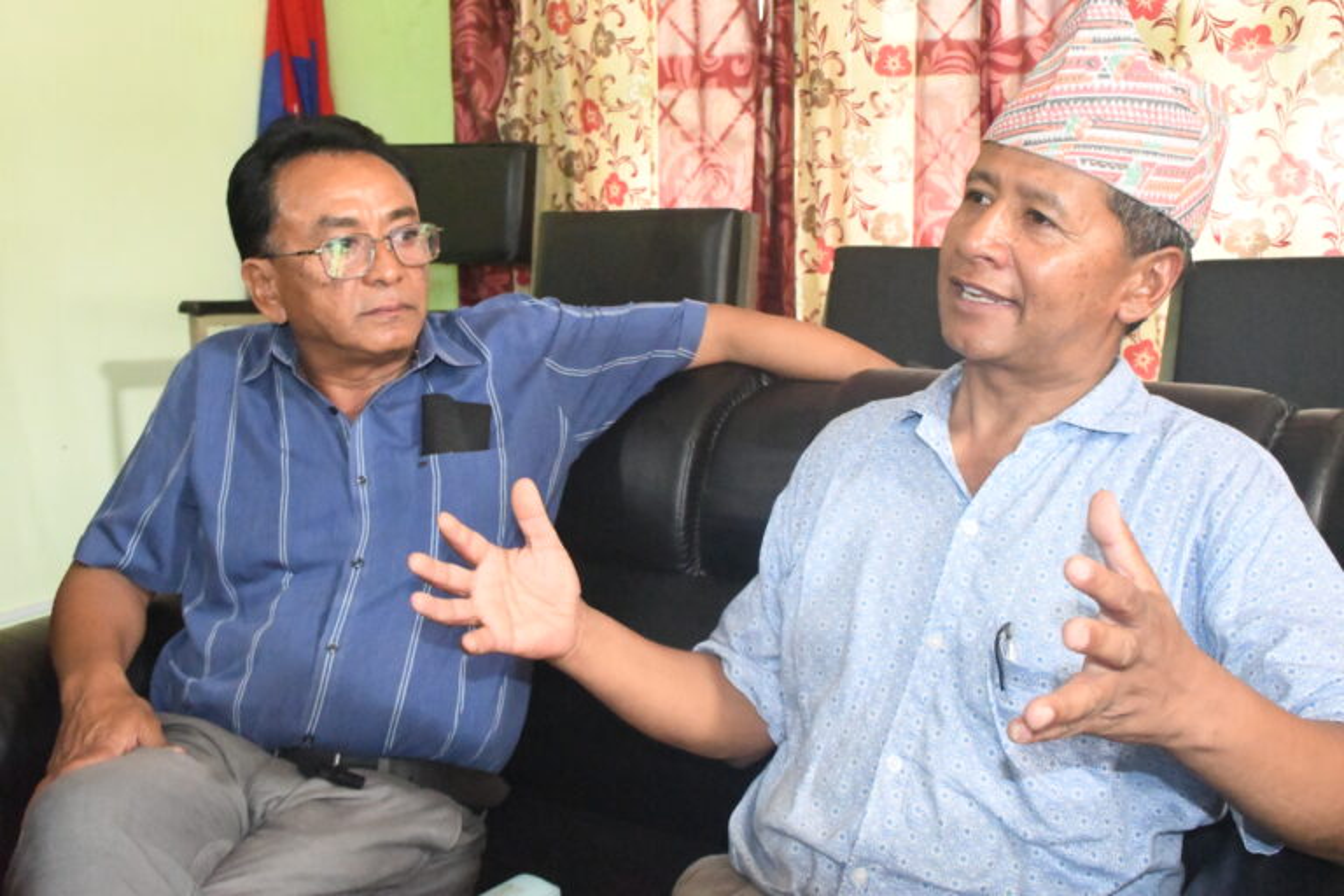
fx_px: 1493
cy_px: 448
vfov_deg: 33.4
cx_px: 672
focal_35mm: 40
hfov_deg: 48.5
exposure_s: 1/100
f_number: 5.6
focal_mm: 27
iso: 25600
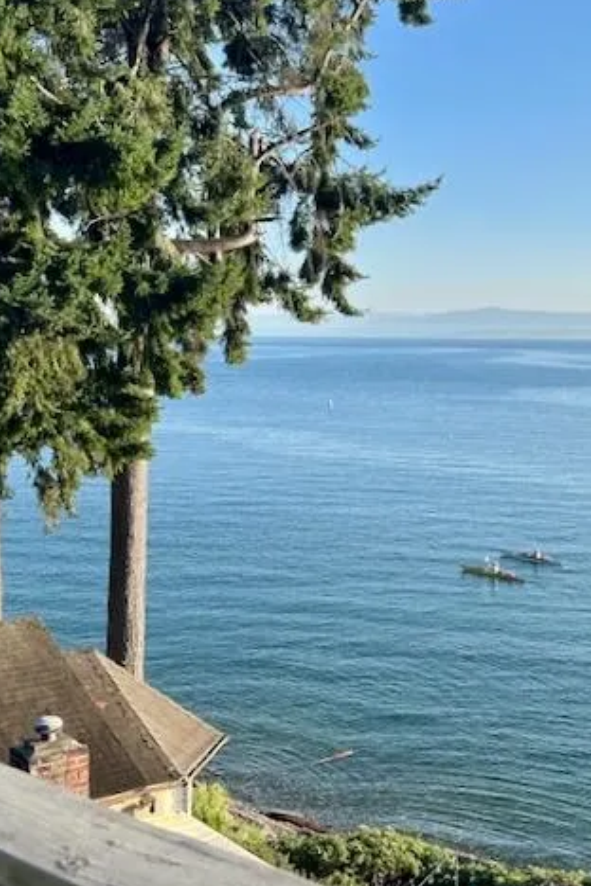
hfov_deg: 35.8
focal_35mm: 37
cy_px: 445
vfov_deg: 51.9
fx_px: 911
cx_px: 364
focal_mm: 5.7
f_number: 1.5
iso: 50
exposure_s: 1/2513
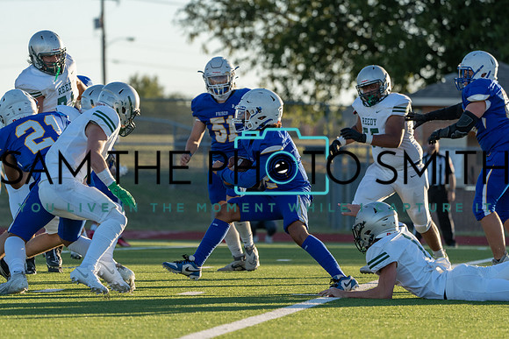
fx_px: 3493
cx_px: 254
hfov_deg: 8.3
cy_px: 170
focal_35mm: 247
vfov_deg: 5.6
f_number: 5.6
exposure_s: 1/1250
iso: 640
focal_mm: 247
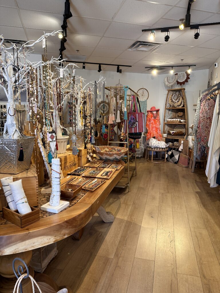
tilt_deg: -8.5
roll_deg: -1.4
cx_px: 110
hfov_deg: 56.8
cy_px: 146
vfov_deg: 71.6
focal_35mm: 24
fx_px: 203
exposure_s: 1/60
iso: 160
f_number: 1.78
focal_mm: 6.86
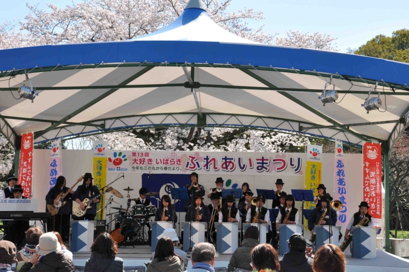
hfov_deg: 28.1
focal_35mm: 72
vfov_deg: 18.9
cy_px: 136
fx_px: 817
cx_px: 204
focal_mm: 48
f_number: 11
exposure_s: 1/200
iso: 200
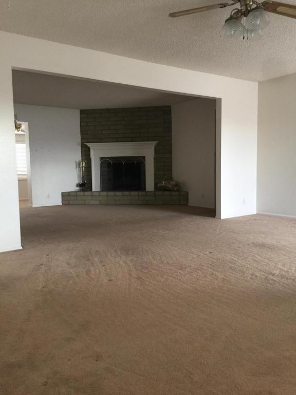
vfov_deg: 61.7
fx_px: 331
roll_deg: +0.7
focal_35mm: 29
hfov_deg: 48.2
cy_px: 198
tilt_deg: -5.2
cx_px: 148
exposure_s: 1/15
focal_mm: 4.15
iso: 64
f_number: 2.2
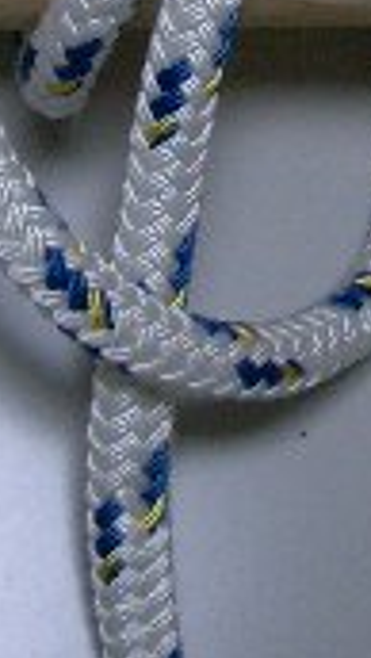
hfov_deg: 8.5
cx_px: 92
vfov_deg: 14.8
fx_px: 2479
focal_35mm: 142
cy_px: -61
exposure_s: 1/60
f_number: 2.6
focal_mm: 5.8
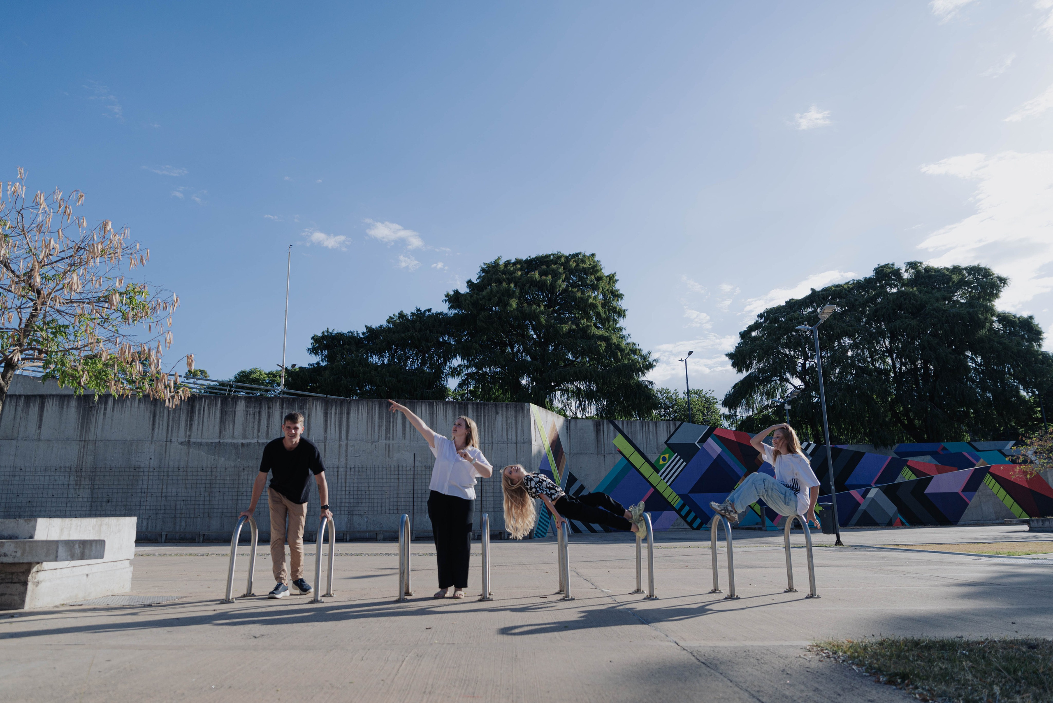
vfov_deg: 52.4
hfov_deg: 72.8
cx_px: 526
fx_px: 714
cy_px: 352
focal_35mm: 24
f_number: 3.5
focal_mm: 24
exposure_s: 1/3200
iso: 100
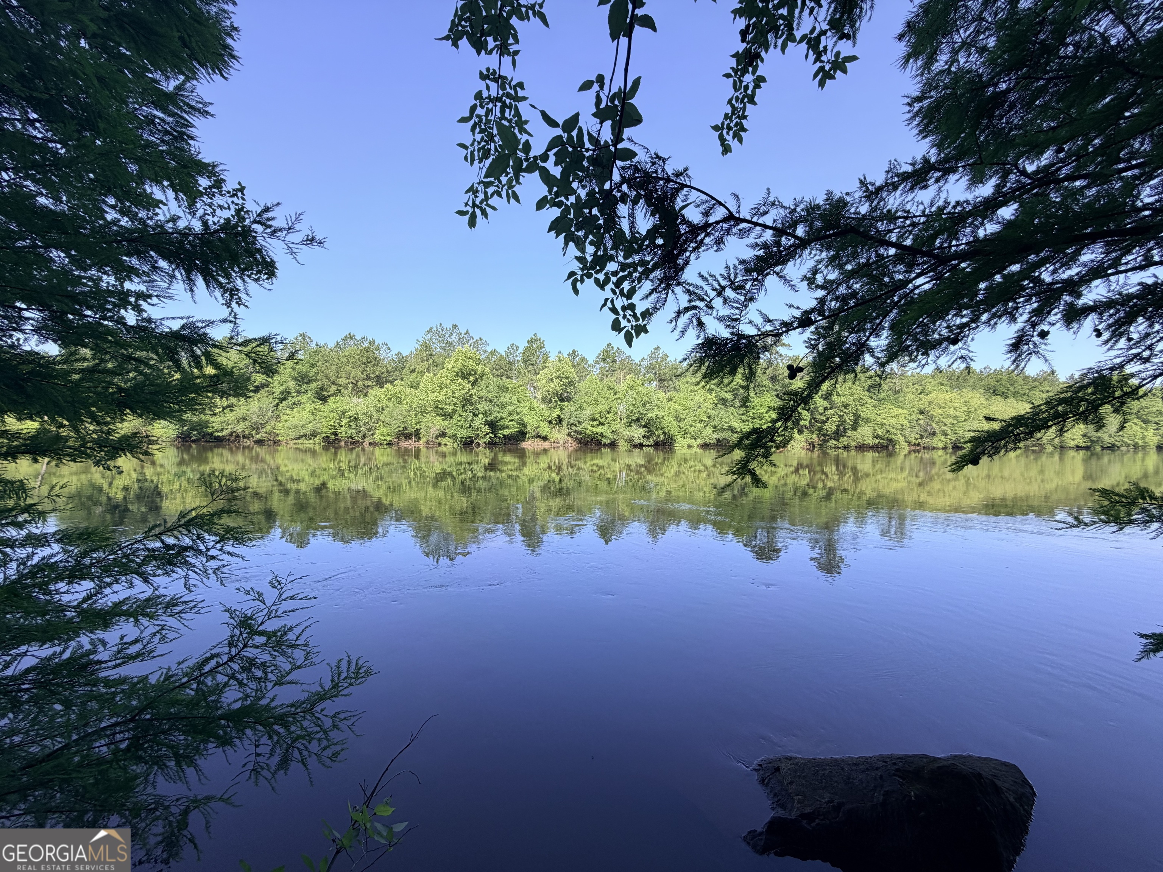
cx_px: 582
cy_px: 436
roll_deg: -1.4
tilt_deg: +0.3
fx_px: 470
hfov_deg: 102.1
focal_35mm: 14
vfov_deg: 85.7
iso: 40
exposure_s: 1/651
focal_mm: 2.22
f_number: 2.2
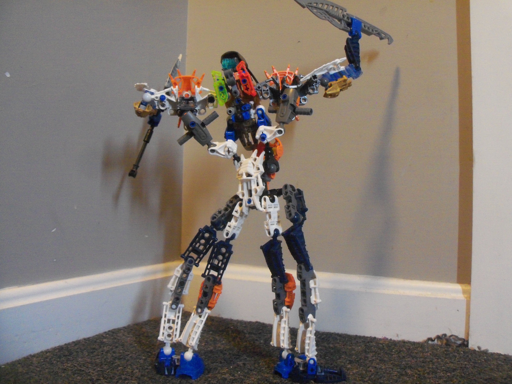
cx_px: 256
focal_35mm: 35
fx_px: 518
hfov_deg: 52.6
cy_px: 192
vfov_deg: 40.7
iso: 400
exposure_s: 1/6
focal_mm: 6.3
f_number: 3
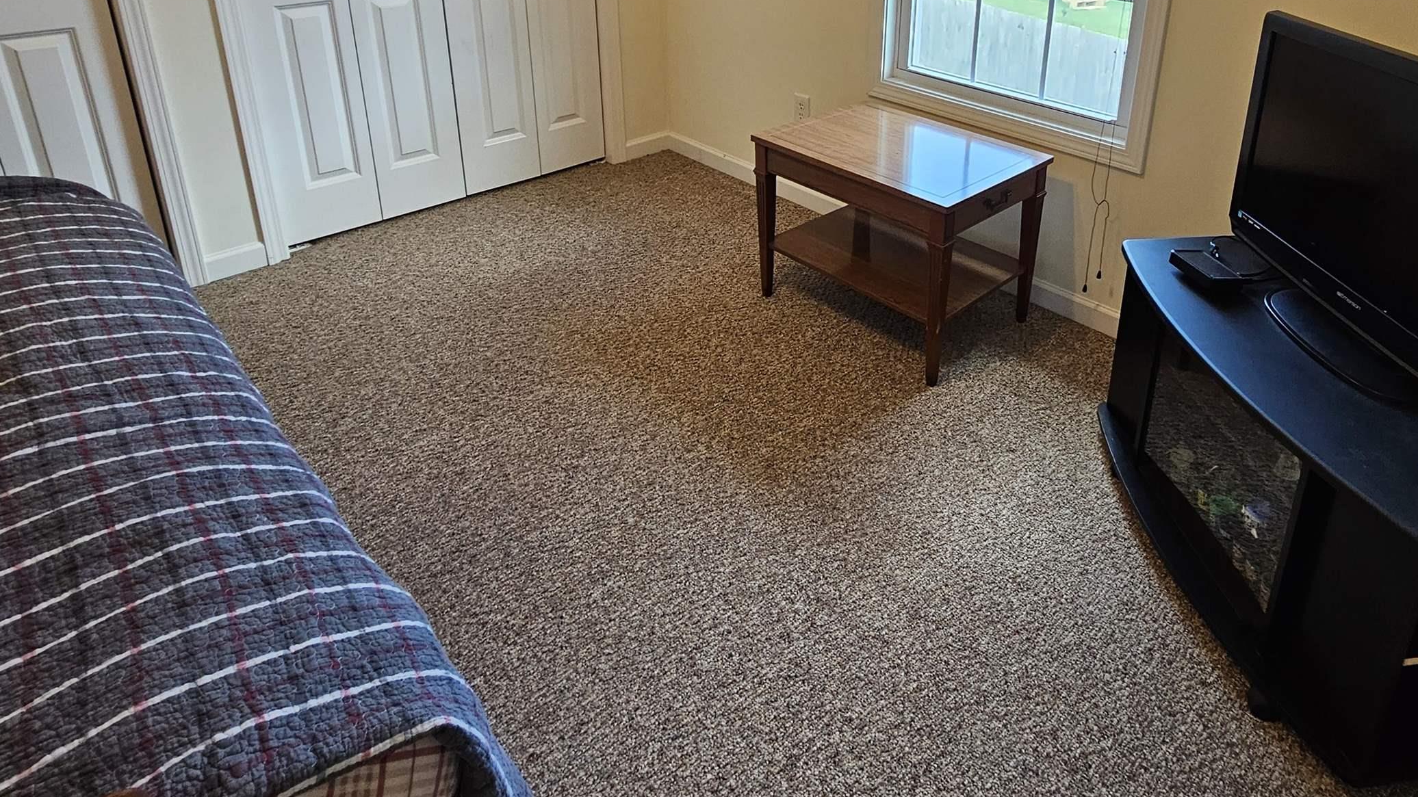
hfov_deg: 82.6
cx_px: 865
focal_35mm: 21
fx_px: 790
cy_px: 143
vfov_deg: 49.9
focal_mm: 2.2
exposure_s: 1/60
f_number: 2.2
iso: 200
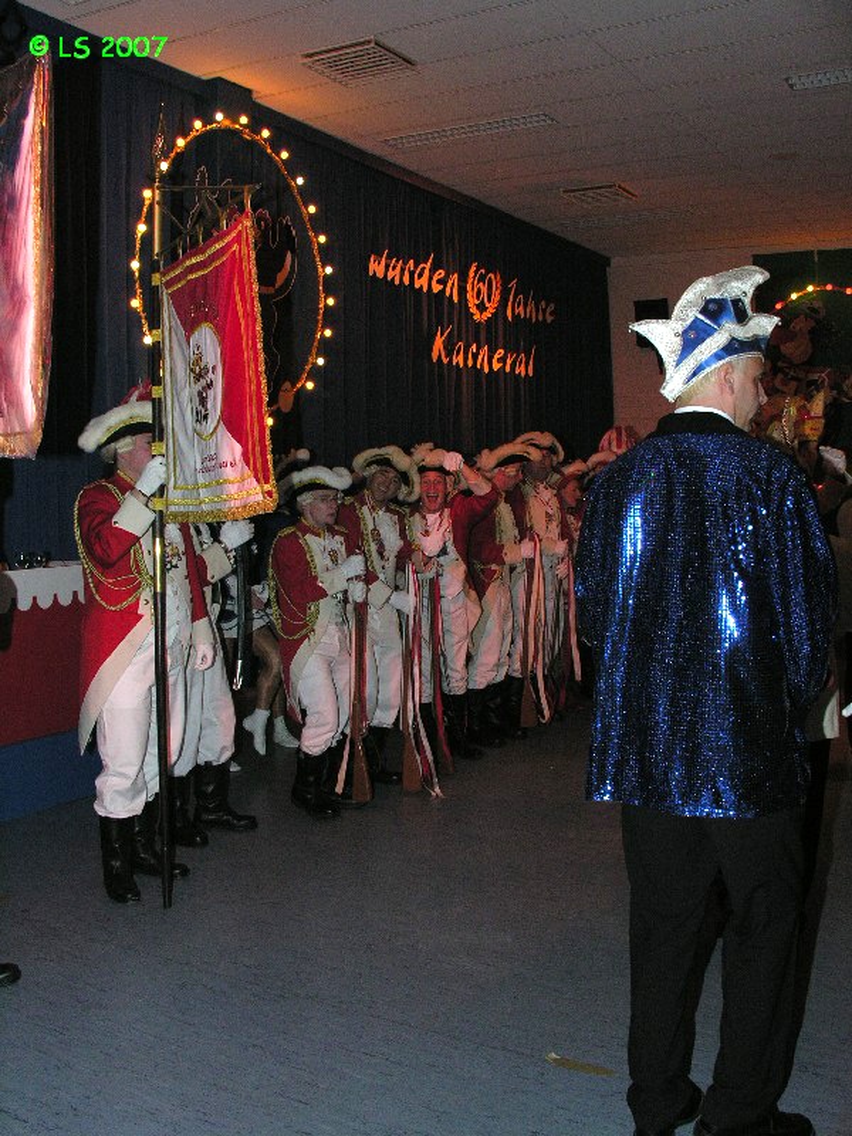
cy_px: 568
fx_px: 1149
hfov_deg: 40.7
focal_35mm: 35
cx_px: 426
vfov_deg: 52.6
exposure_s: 1/60.1
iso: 200
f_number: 4
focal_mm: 8.9
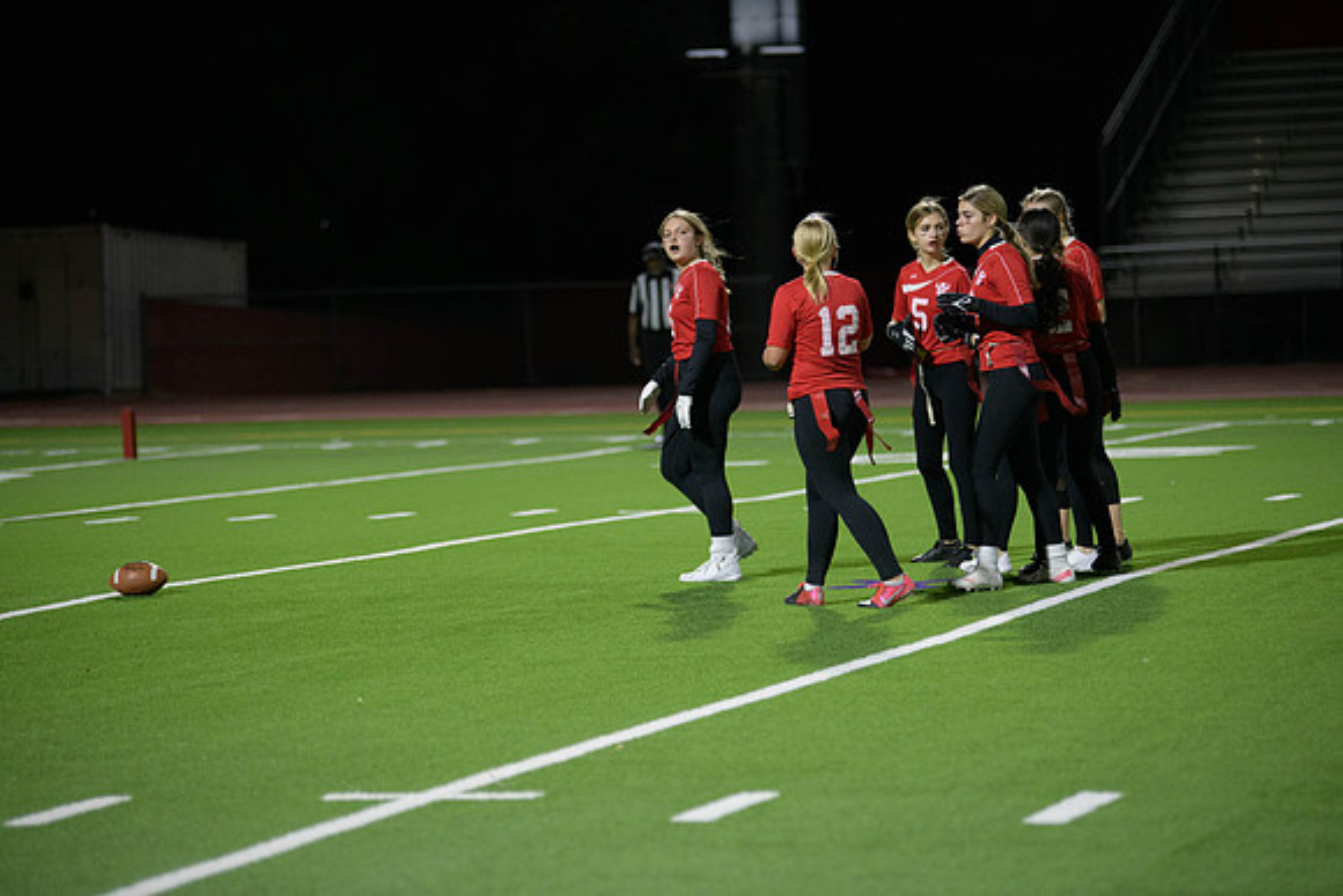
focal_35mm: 140
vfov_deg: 9.8
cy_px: 448
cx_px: 672
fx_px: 5224
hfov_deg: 14.7
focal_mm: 140
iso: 2800
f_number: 2.8
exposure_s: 1/640
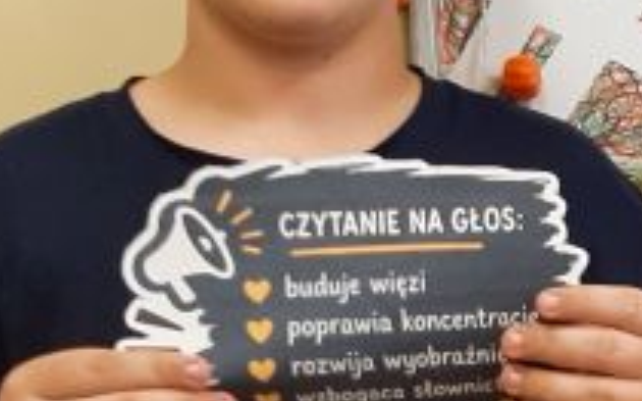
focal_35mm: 105
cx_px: 1104
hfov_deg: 16.9
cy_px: 444
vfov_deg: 12.2
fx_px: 1836
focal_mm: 3.93
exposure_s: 1/50
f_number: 1.7
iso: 80
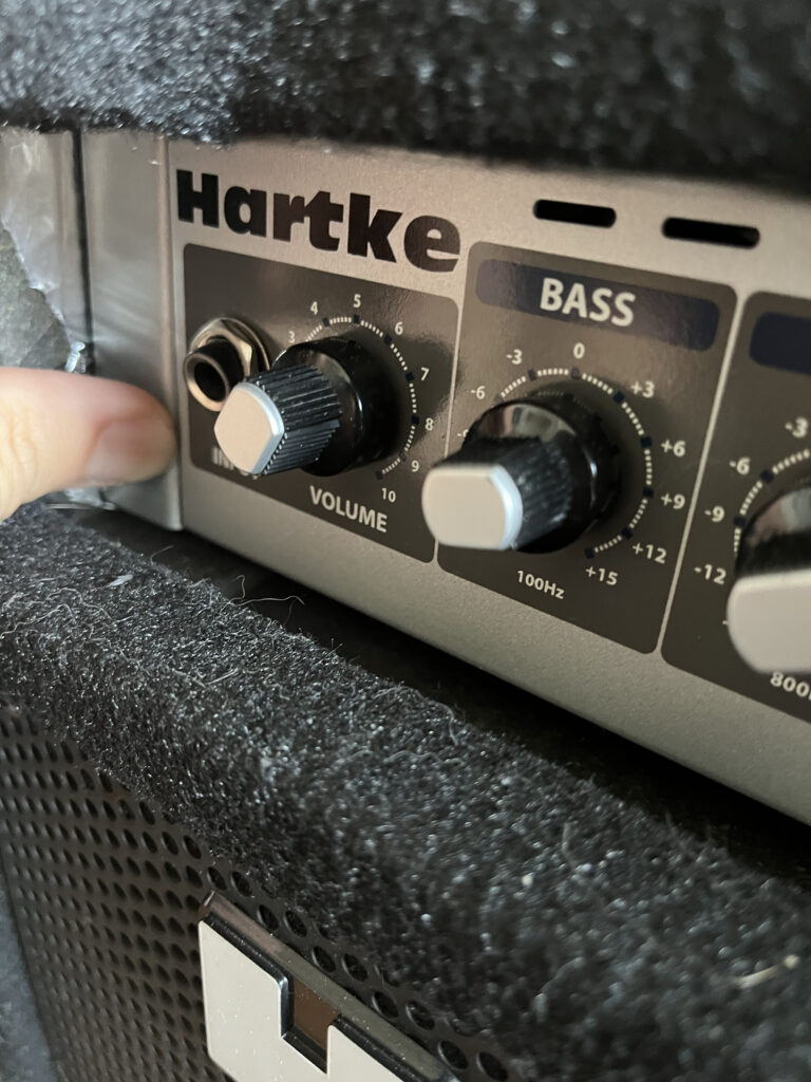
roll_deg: -2.9
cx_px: 406
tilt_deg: -27.0
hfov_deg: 53.1
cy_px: 541
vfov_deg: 67.3
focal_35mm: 26
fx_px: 812
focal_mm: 5.1
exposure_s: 1/30
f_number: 1.6
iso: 640
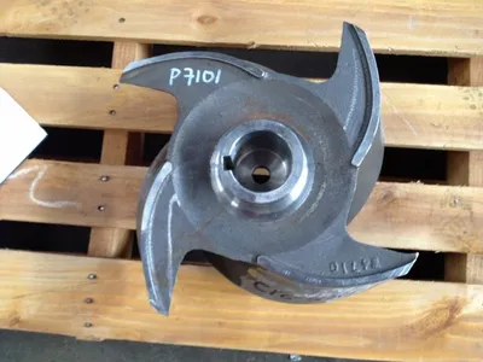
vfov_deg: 40.7
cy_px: 181
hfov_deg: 52.6
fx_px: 488
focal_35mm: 35
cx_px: 242
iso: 80
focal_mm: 4.28
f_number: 2.4
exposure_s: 1/20
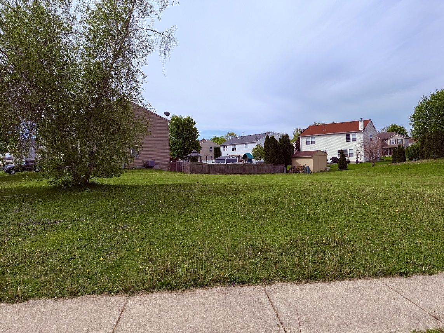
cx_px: 222
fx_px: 308
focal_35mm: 24
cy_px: 166
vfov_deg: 56.8
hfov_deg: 71.6
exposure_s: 1/7353
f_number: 1.78
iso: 80
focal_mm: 6.76
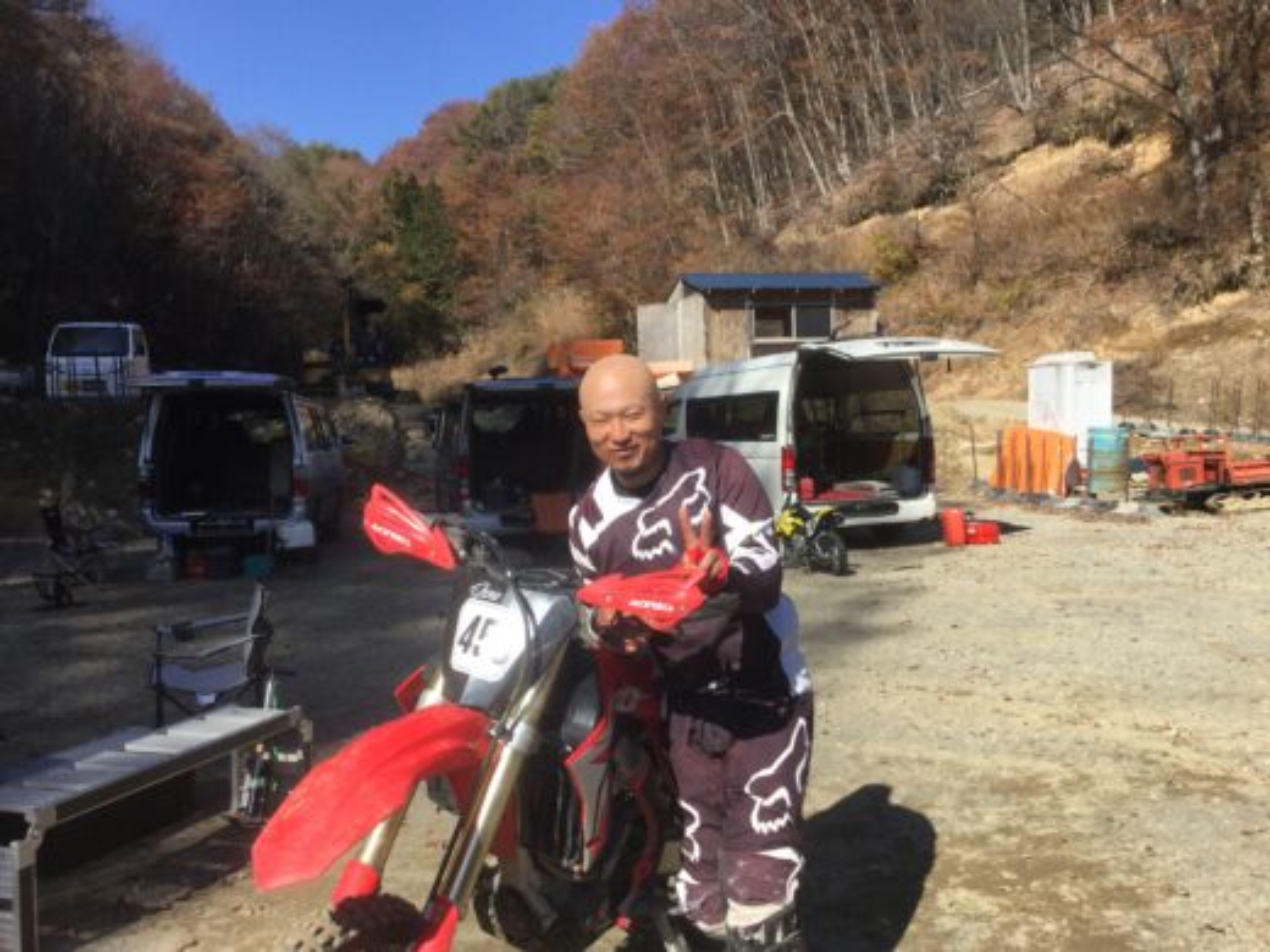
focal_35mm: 31
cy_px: 476
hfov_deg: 58.4
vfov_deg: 45.4
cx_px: 635
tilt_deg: -5.2
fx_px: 1137
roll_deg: -0.1
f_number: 2.4
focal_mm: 3.3
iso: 25
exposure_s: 1/936
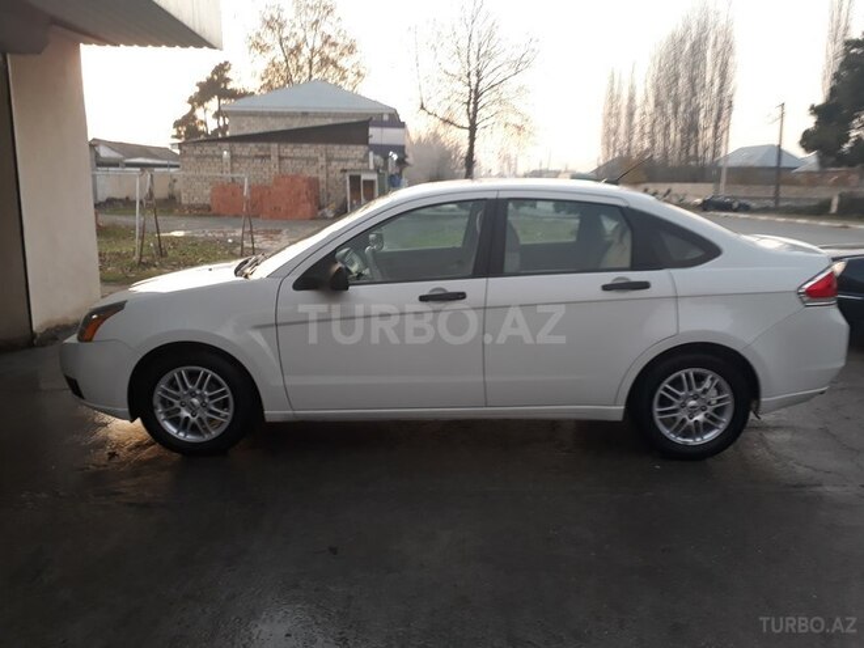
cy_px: 324
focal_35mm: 27
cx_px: 432
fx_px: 674
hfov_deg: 65.3
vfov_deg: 51.4
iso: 80
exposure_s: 1/33
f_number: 1.9
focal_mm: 3.6
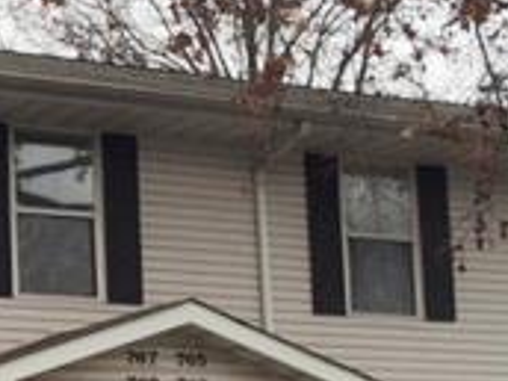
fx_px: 1585
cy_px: 387
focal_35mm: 108
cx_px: -195
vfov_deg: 13.5
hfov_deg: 16.9
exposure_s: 1/746
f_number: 2.2
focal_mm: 4.15
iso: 32
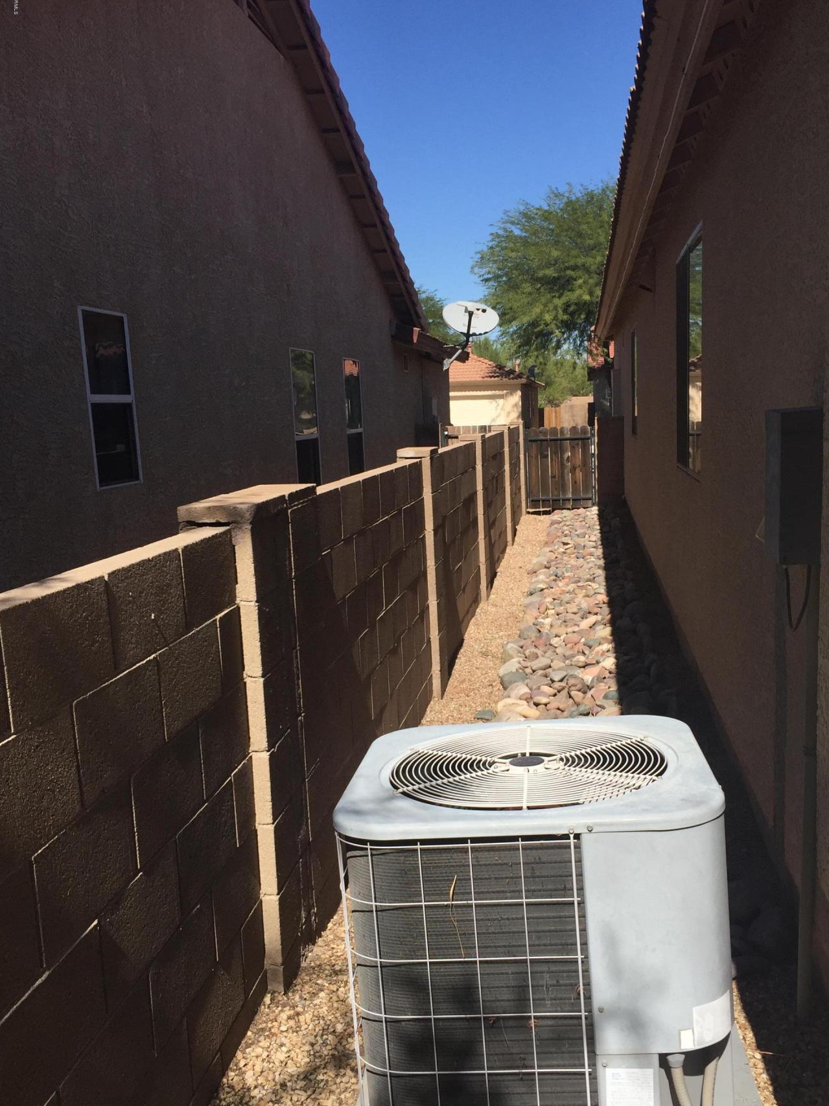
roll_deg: +1.8
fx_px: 1086
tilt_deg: -11.3
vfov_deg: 53.8
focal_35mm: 34
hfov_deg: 41.7
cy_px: 622
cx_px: 472
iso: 32
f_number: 2.2
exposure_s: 1/2475
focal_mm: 4.15
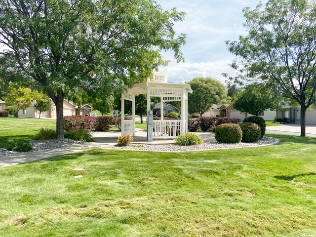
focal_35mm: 26
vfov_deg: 53.1
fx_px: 237
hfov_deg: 67.3
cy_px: 118
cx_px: 158
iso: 32
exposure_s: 1/2400
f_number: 1.8
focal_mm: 4.25
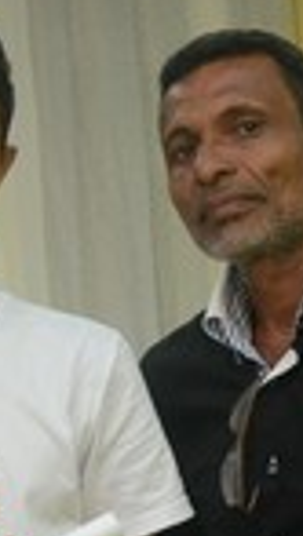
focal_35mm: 192
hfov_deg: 6.3
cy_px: 438
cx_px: -139
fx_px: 2735
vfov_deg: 11.2
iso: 1600
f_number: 4.5
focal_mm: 40
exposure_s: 1/80
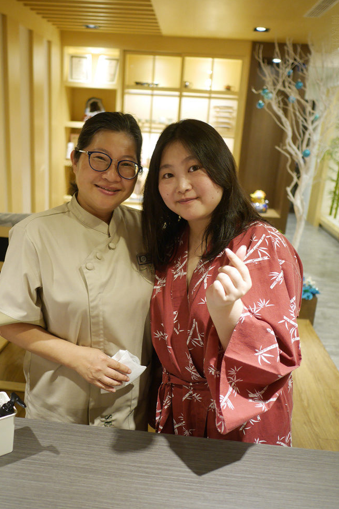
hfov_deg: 41.1
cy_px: 255
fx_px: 452
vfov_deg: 58.7
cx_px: 152
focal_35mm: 32
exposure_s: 1/60
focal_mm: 15
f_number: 1.7
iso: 640
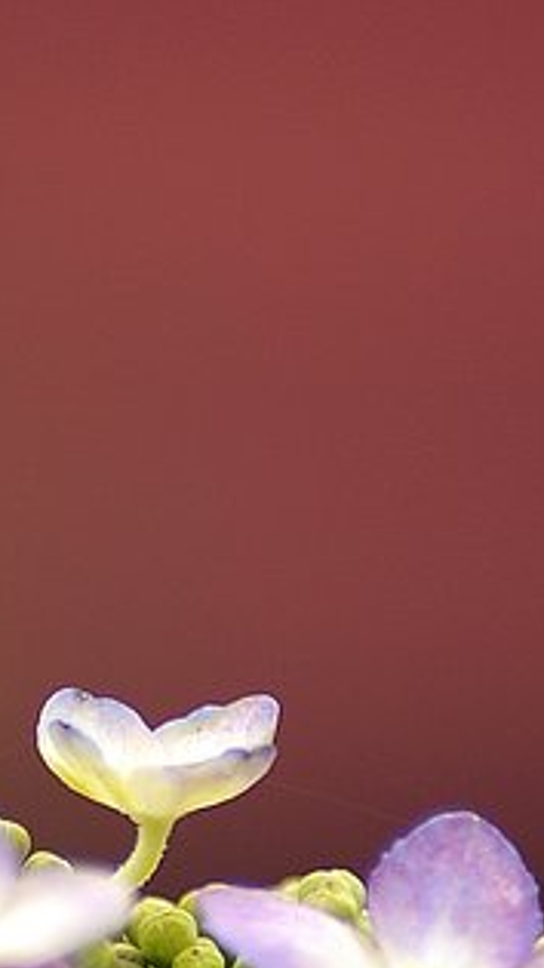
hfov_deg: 1.6
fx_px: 19633
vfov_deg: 2.8
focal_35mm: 765
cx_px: 194
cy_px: 630
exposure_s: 1/400
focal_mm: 300
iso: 400
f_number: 7.1
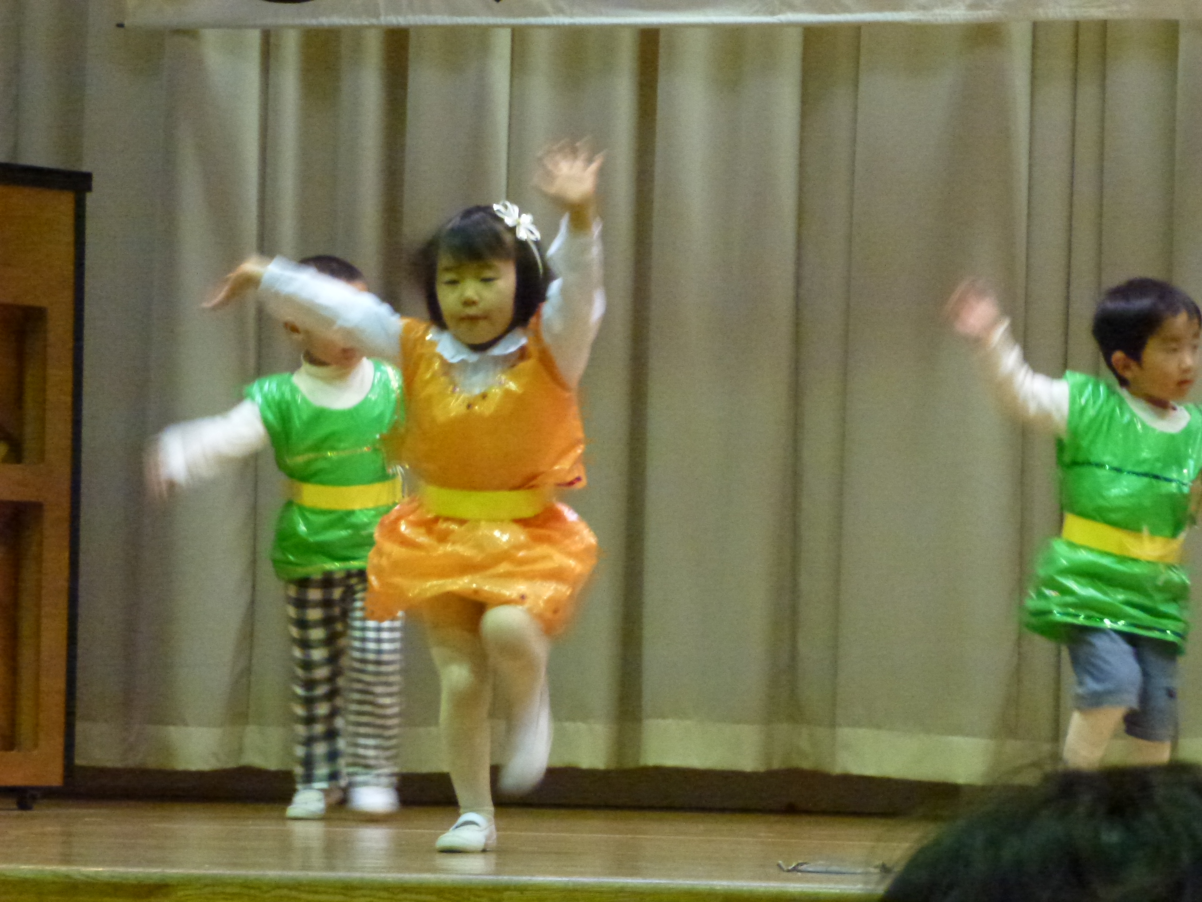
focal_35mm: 142
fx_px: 4931
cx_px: 601
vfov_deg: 10.4
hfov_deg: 13.9
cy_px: 451
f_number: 5.3
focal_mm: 25.5
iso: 1600
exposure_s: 1/30
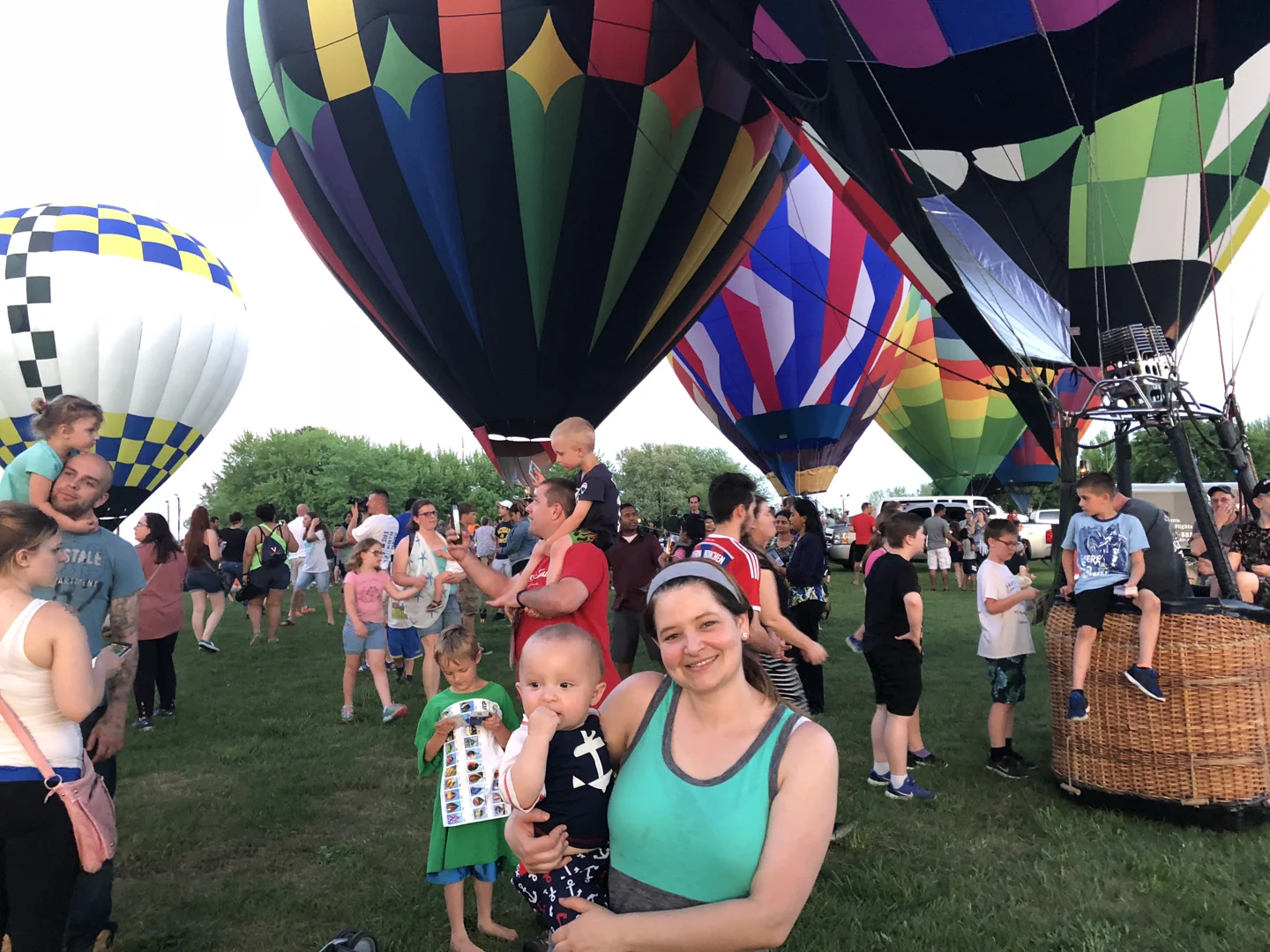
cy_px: 476
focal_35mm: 29
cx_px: 635
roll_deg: +2.4
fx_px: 1064
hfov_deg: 61.7
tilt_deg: +5.8
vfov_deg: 48.2
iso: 100
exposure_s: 1/10
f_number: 1.8
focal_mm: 3.99
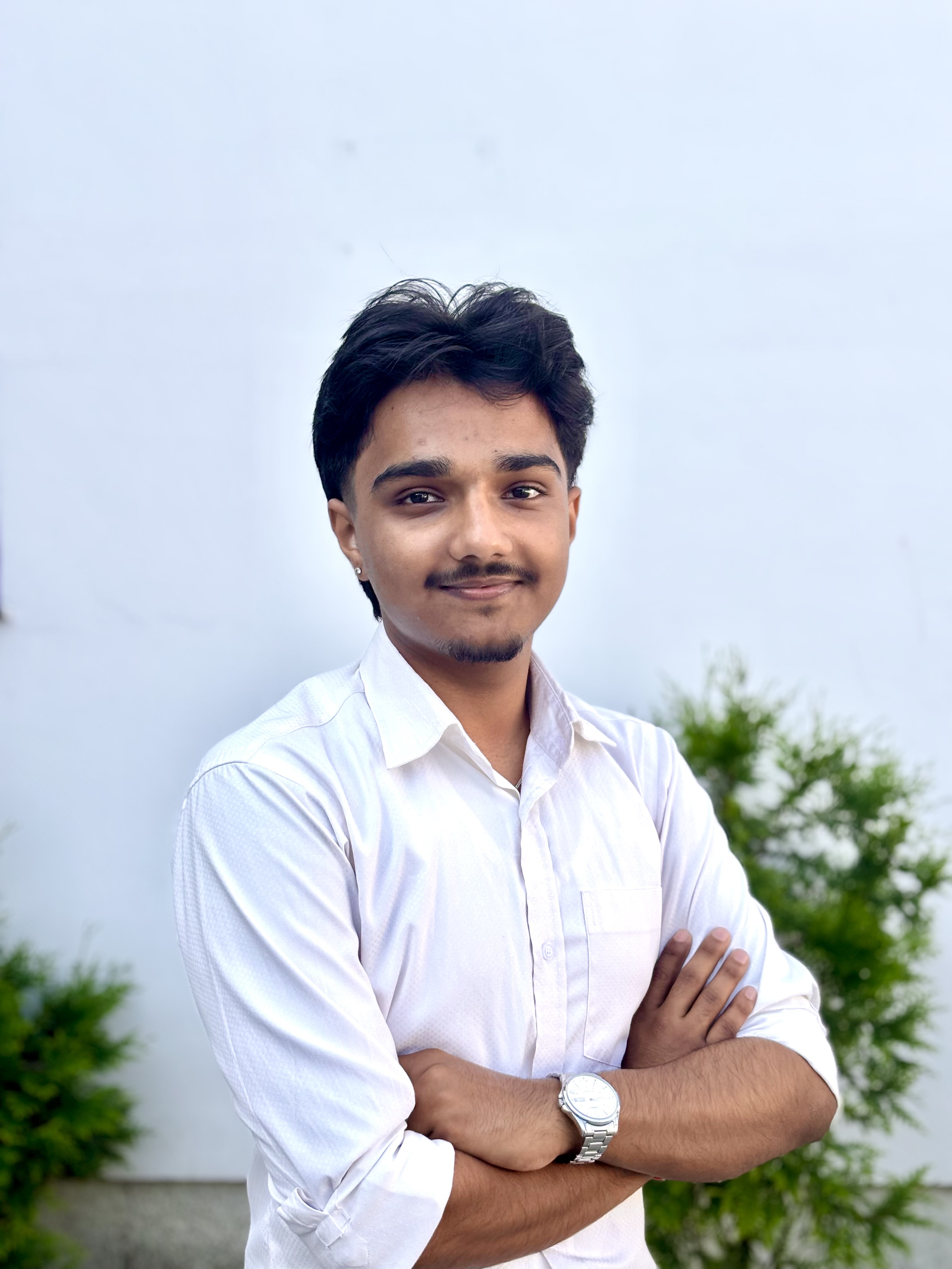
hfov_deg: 28.0
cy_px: 634
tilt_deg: -2.6
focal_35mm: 52
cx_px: 476
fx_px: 1907
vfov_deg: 36.8
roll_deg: -0.2
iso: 32
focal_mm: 5.96
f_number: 1.6
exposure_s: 1/697
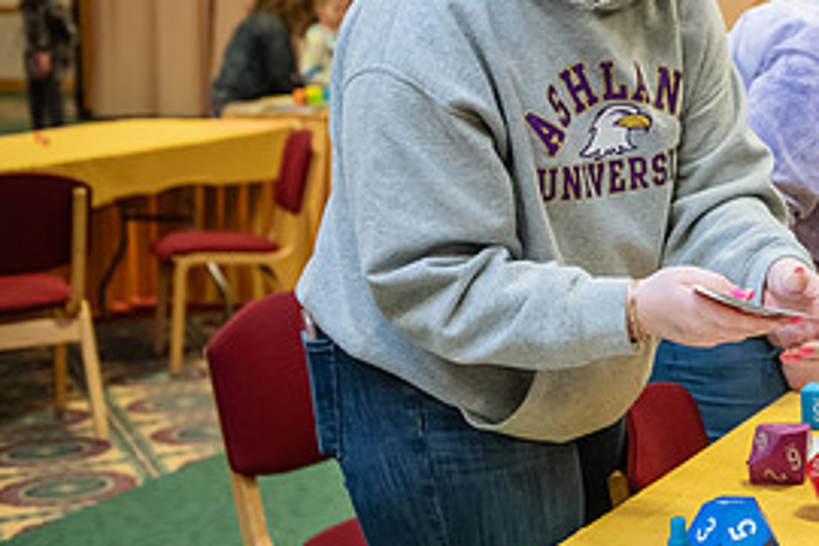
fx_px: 1956
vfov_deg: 15.8
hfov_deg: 22.6
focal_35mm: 86
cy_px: 111
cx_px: 849
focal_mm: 40
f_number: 3.2
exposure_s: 1/160
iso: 2000
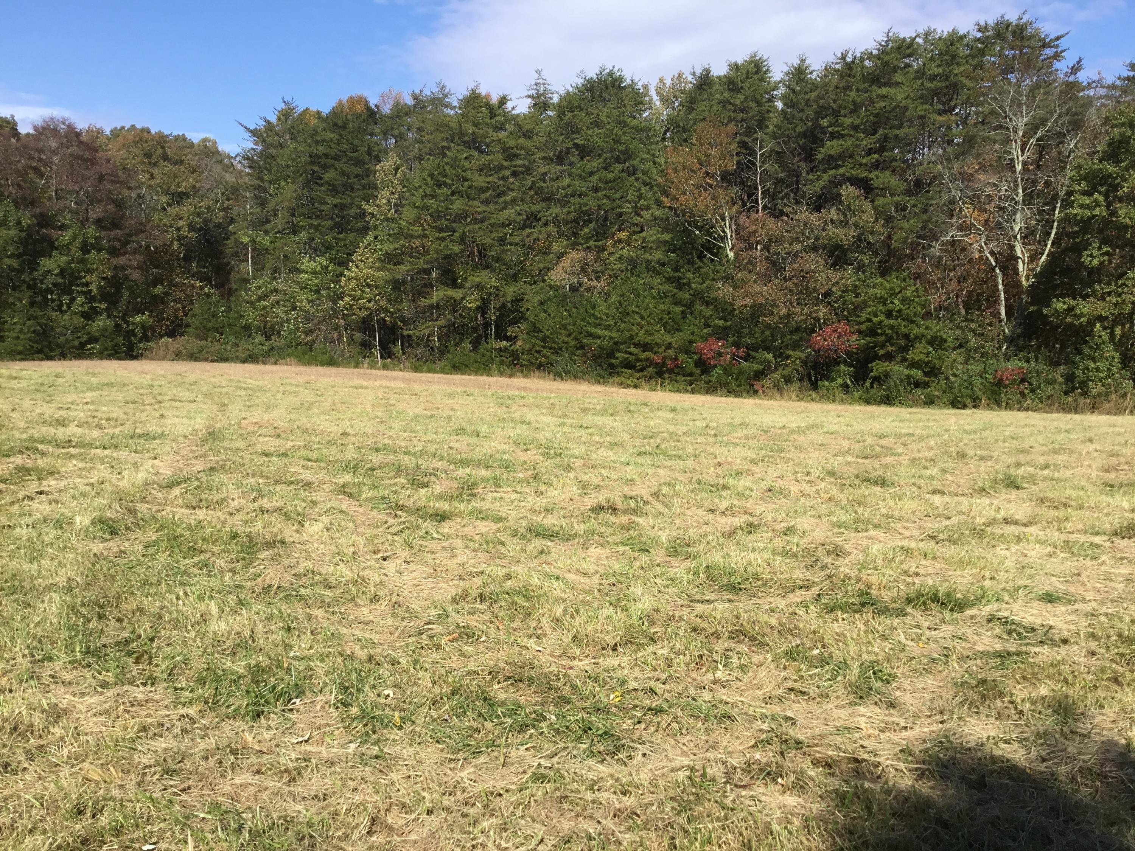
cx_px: 568
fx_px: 1016
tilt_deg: -7.5
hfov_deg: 58.4
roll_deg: +1.8
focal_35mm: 31
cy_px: 426
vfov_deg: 45.4
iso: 25
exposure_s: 1/1181
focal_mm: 3.3
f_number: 2.4
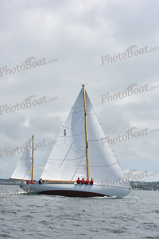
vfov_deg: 24.5
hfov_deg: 16.5
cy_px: 120
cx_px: 79
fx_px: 550
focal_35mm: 83
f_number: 8
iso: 250
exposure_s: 1/1250
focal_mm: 82
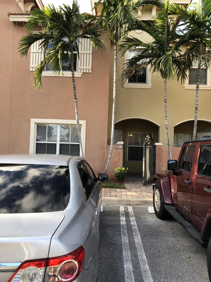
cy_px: 141
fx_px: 228
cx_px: 106
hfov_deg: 49.7
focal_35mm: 28
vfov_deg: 63.4
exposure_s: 1/163
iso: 20
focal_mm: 3.99
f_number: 1.8
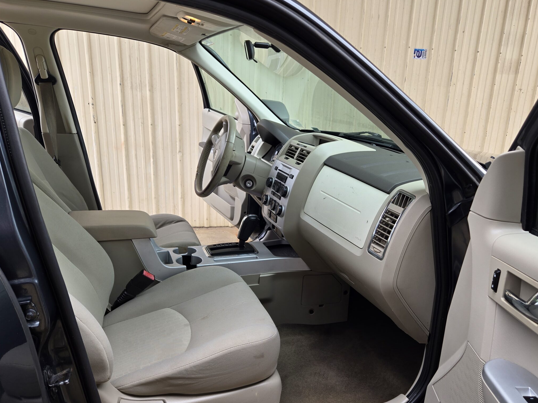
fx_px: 451
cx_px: 294
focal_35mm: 29
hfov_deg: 61.5
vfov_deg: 48.2
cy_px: 205
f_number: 1.8
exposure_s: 1/193
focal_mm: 5.4
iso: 25
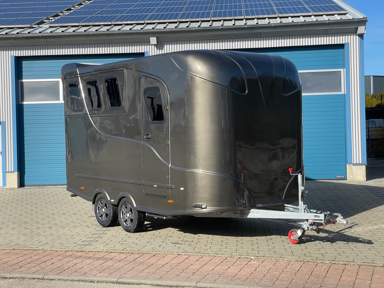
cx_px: 192
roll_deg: +1.8
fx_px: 577
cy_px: 144
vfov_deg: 28.0
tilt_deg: -0.1
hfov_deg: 36.8
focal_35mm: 52
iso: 25
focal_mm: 6
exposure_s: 1/1295
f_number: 2
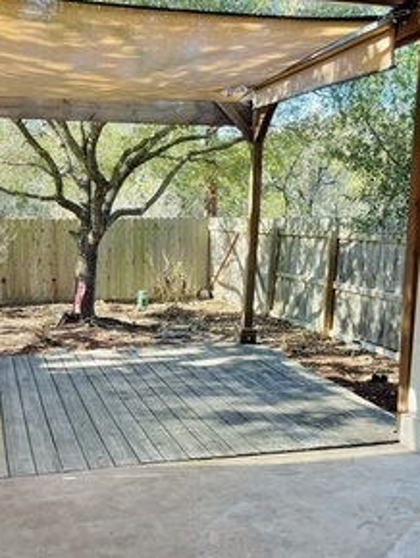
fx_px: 695
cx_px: 164
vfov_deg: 43.7
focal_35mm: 43
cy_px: 314
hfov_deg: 33.5
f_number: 1.6
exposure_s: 1/208
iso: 32
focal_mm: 5.1
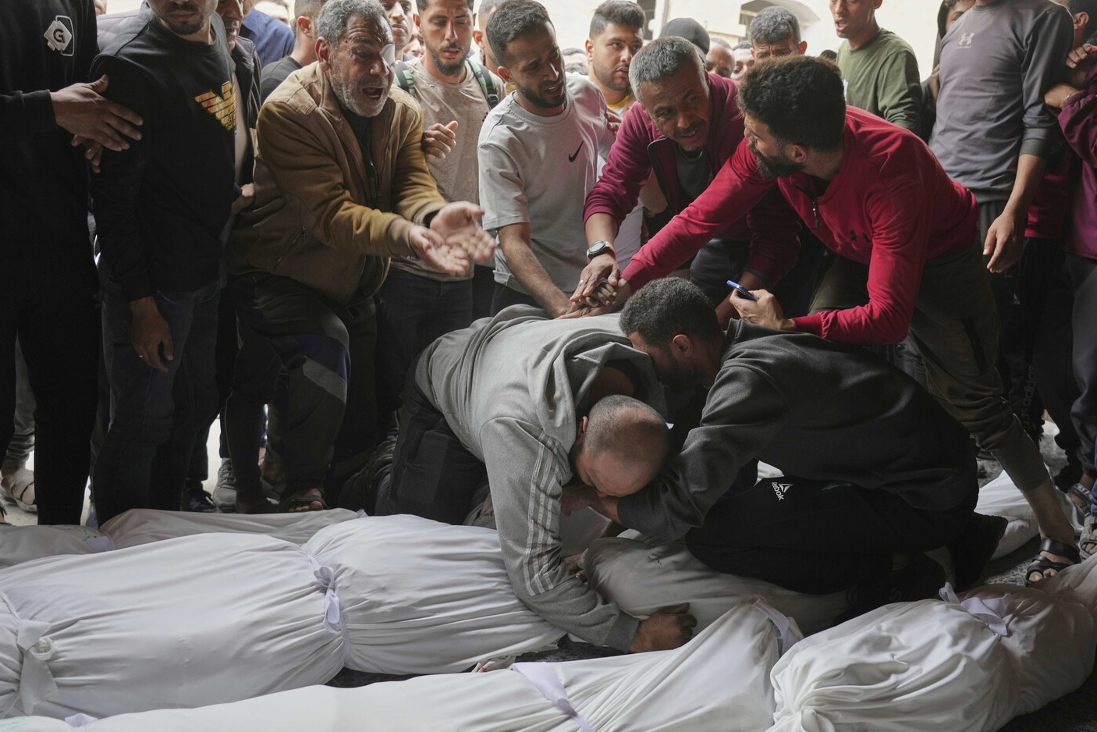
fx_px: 1006
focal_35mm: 33
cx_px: 595
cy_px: 359
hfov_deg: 57.1
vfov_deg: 40.0
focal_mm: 29
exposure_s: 1/200
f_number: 4
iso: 500
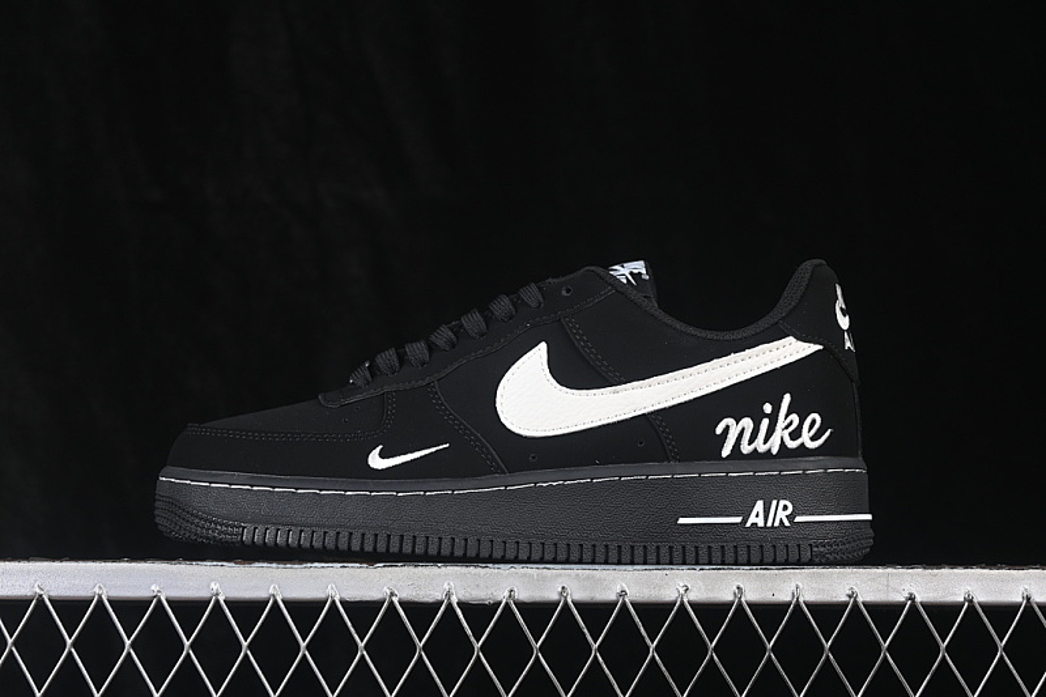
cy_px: 348
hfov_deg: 27.0
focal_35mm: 75
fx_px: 2179
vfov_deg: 18.2
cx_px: 523
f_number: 6.3
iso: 160
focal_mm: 50
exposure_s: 1/60
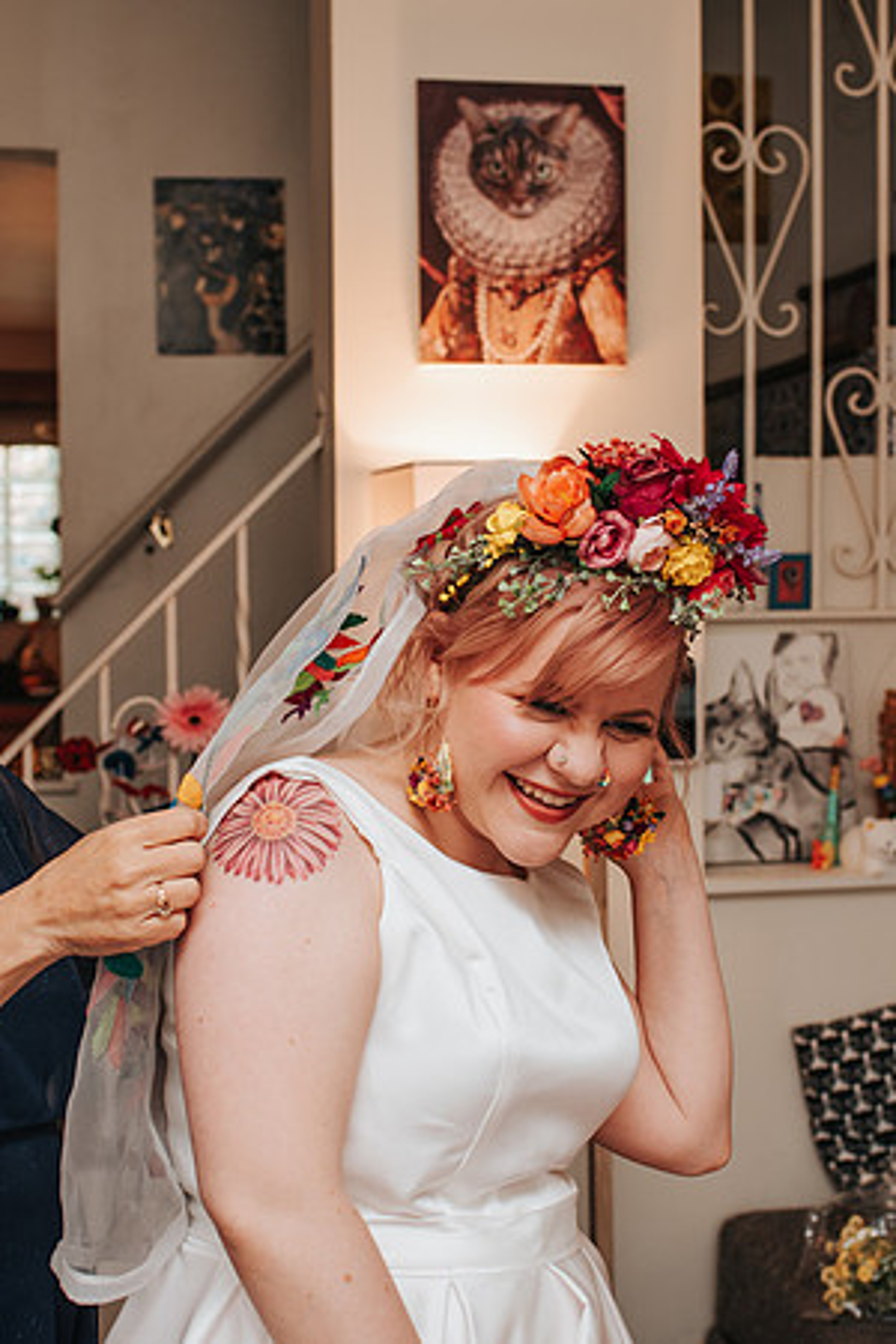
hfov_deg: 25.4
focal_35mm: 53
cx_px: 428
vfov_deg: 37.4
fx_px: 1984
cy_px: 672
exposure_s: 1/160
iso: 800
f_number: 4
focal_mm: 35
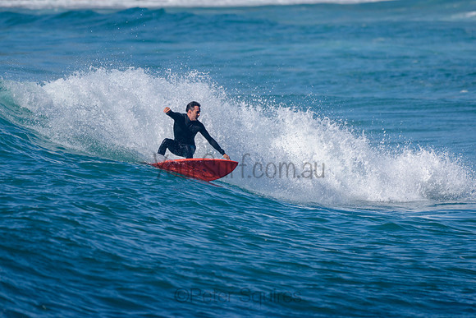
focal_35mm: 613
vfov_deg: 2.2
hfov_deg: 3.4
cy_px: 128
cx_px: 184
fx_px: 8104
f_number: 5.6
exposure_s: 1/2000
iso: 125
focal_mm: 500
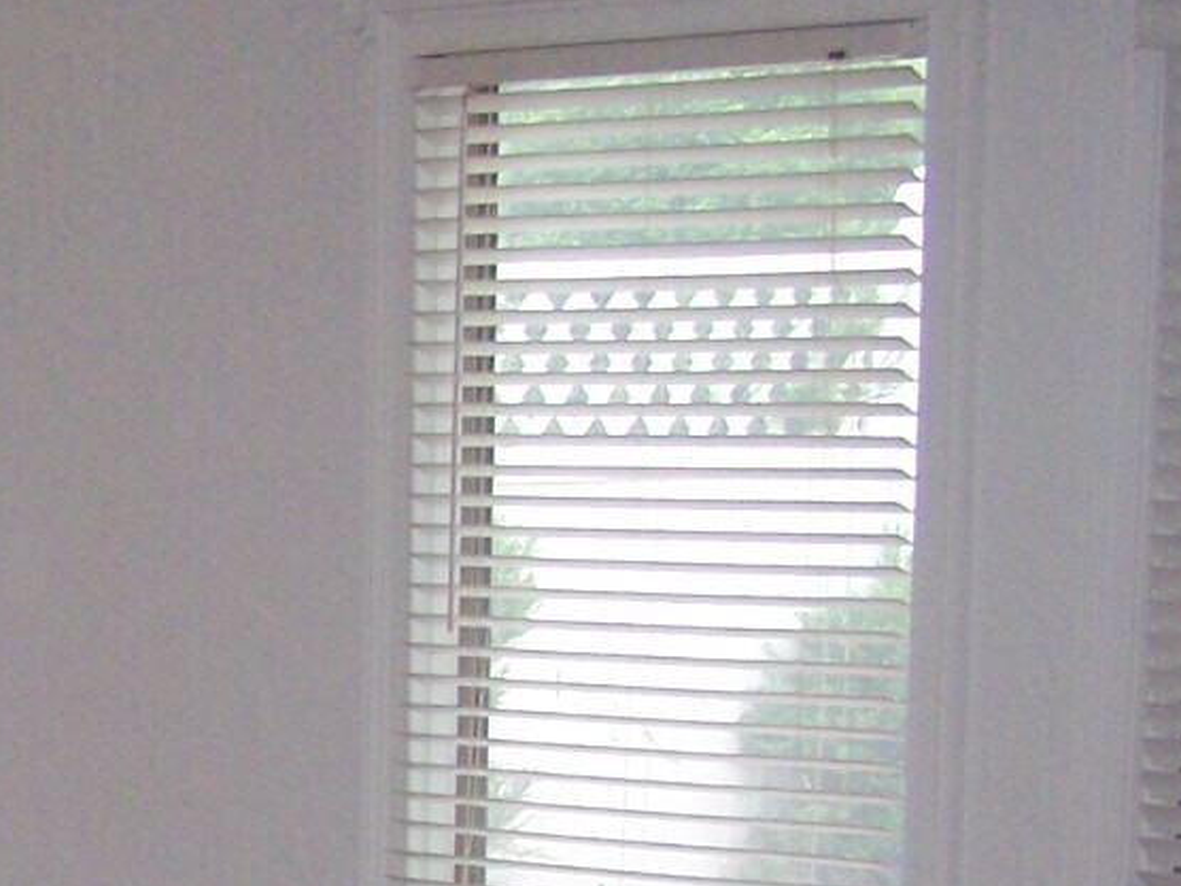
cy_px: 1081
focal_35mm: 140
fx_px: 4776
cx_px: -667
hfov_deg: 13.2
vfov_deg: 10.4
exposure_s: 1/60
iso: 160
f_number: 2.8
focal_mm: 6.3
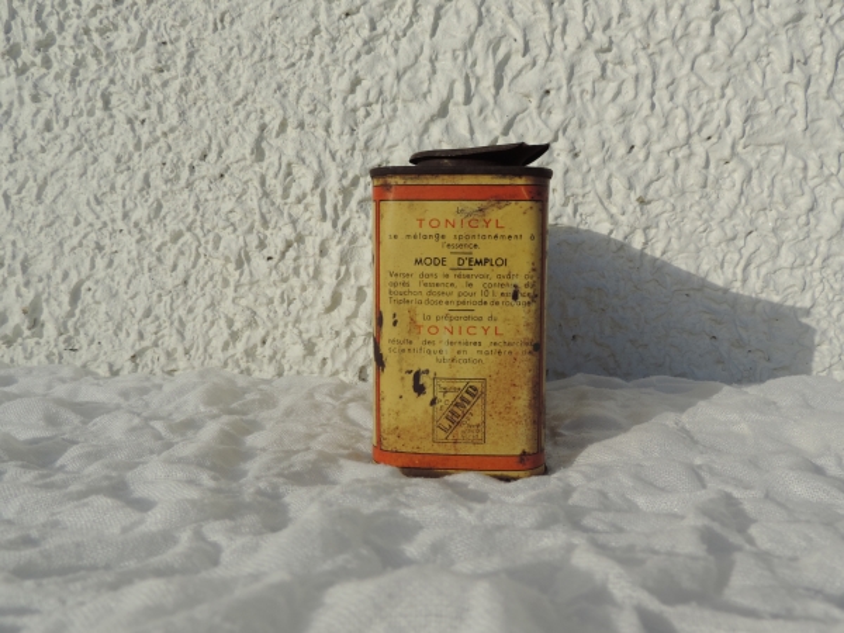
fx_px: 731
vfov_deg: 46.8
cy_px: 316
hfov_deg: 60.0
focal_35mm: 30
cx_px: 422
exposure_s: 1/1250
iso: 80
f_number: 3.1
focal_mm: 5.3
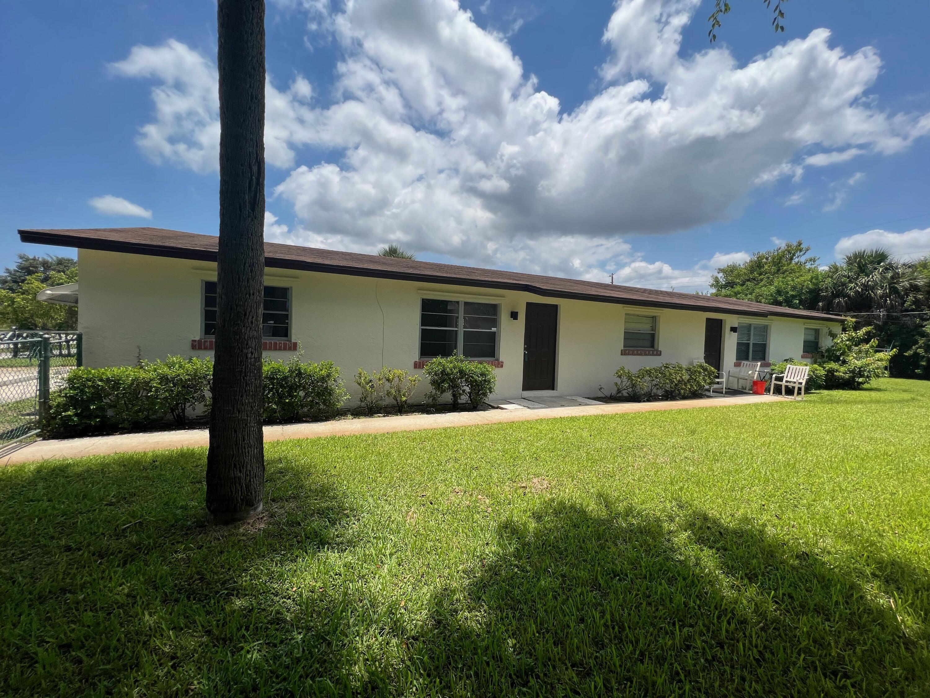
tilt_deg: -2.0
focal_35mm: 13
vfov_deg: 89.9
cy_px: 349
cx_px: 465
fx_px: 349
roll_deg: -1.7
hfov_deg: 106.2
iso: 32
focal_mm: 1.57
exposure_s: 1/2016
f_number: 1.8
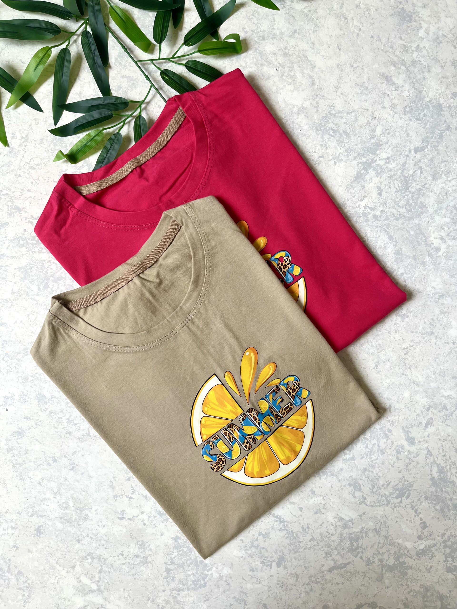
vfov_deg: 67.3
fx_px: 458
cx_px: 228
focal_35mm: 26
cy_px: 304
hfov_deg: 53.1
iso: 50
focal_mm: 5.1
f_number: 1.6
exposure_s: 1/122
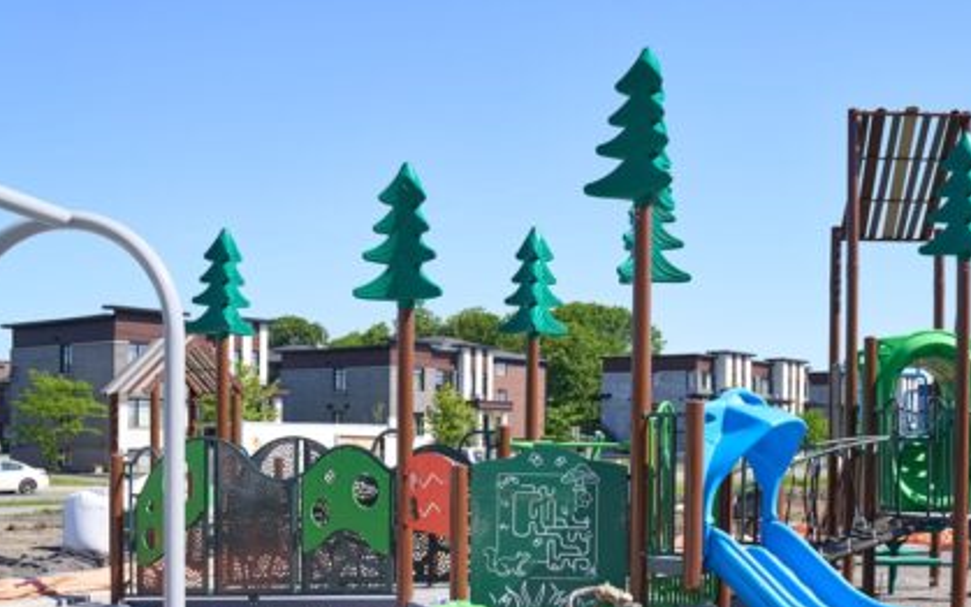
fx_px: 1191
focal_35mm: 45
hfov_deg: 43.6
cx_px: 665
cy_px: 467
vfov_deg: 28.1
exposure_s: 1/400
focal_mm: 29
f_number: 5.6
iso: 125
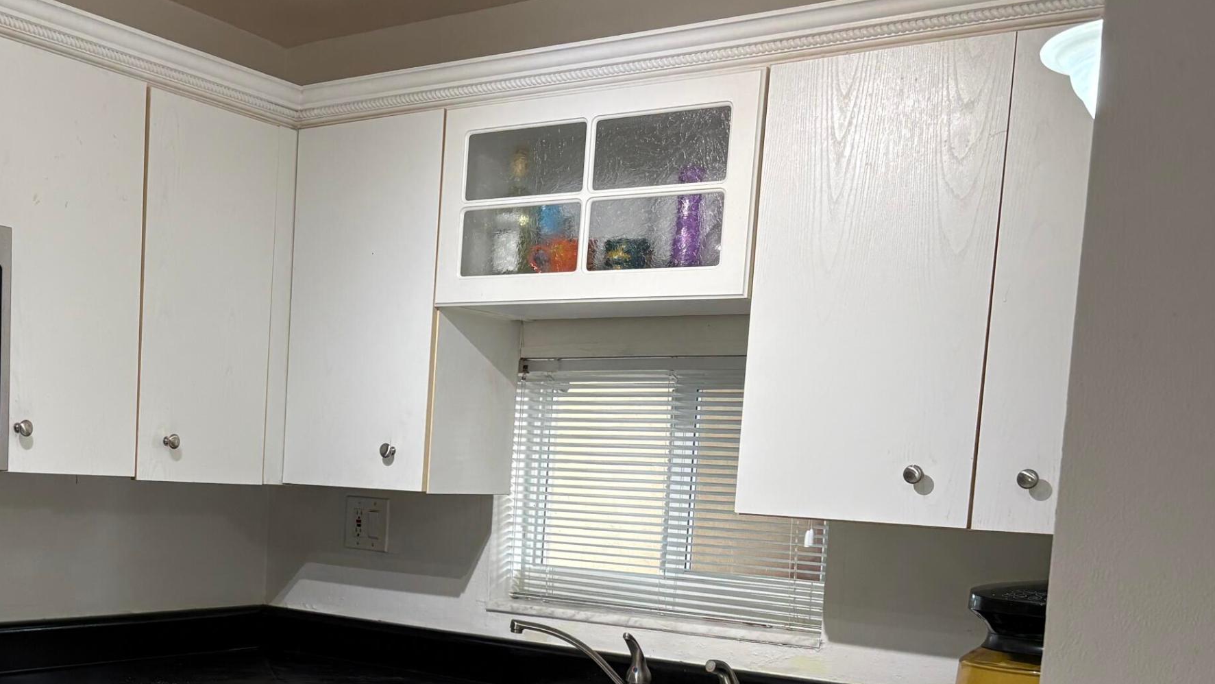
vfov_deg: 25.3
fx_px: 1482
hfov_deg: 42.9
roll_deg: -2.3
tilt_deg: -5.3
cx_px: 273
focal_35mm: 46
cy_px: 595
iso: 125
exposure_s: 1/120
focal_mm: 5.96
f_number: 1.6
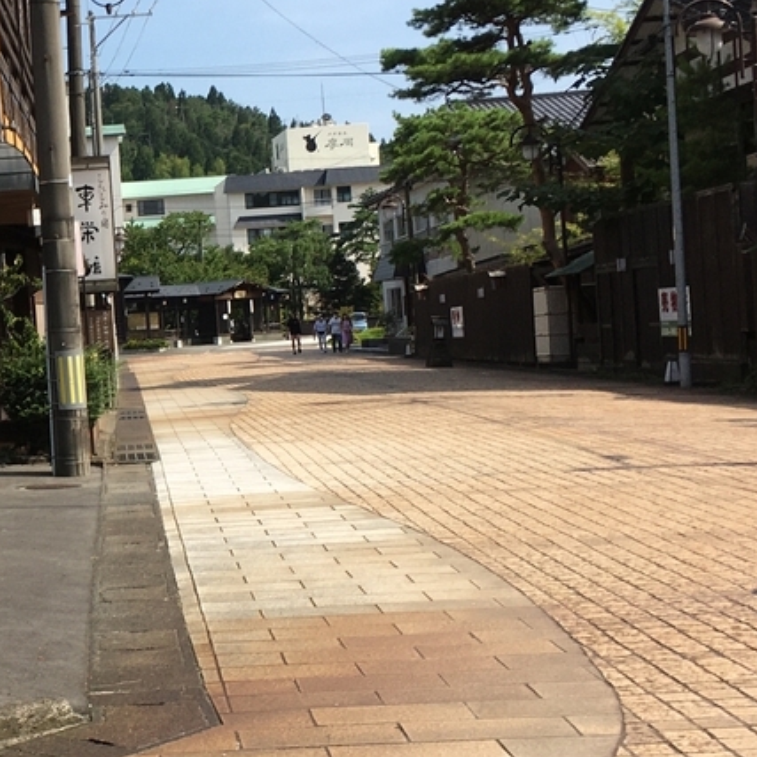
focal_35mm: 72
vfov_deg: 23.9
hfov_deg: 22.7
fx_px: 1781
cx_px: -64
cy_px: 456
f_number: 2.2
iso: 25
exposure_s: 1/1374
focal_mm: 4.15
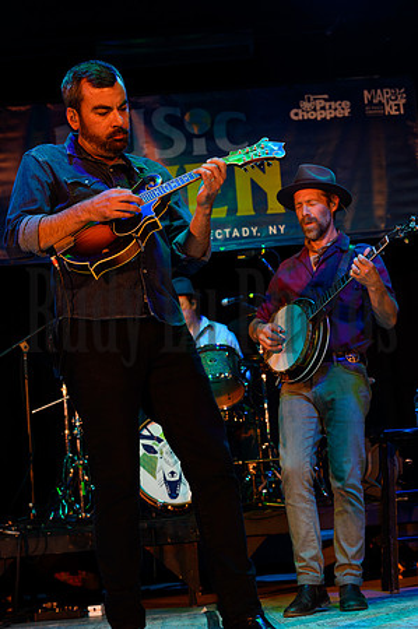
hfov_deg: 19.4
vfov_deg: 28.9
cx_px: 209
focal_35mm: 70
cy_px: 314
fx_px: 1222
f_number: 6.3
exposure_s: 1/125
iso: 1600
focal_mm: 70
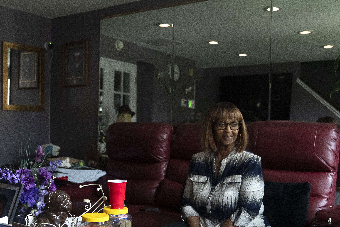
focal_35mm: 44
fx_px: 416
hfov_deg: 44.4
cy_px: 147
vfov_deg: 30.3
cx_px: 144
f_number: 2.8
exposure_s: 1/200
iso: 4000
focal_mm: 27
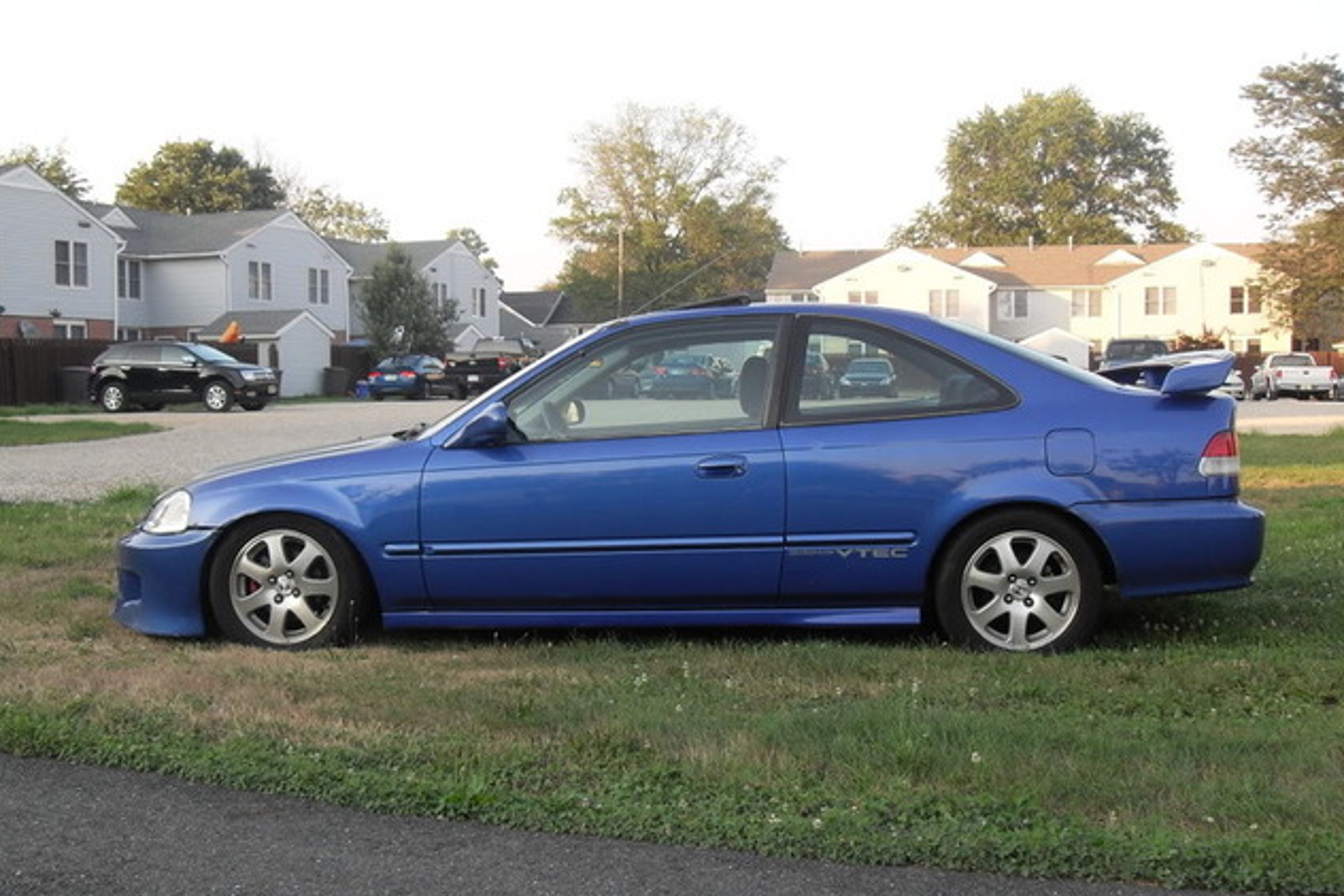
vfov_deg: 34.2
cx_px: 674
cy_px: 485
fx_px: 1456
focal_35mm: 39
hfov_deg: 49.6
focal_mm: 6.3
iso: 80
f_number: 2.8
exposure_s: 1/180
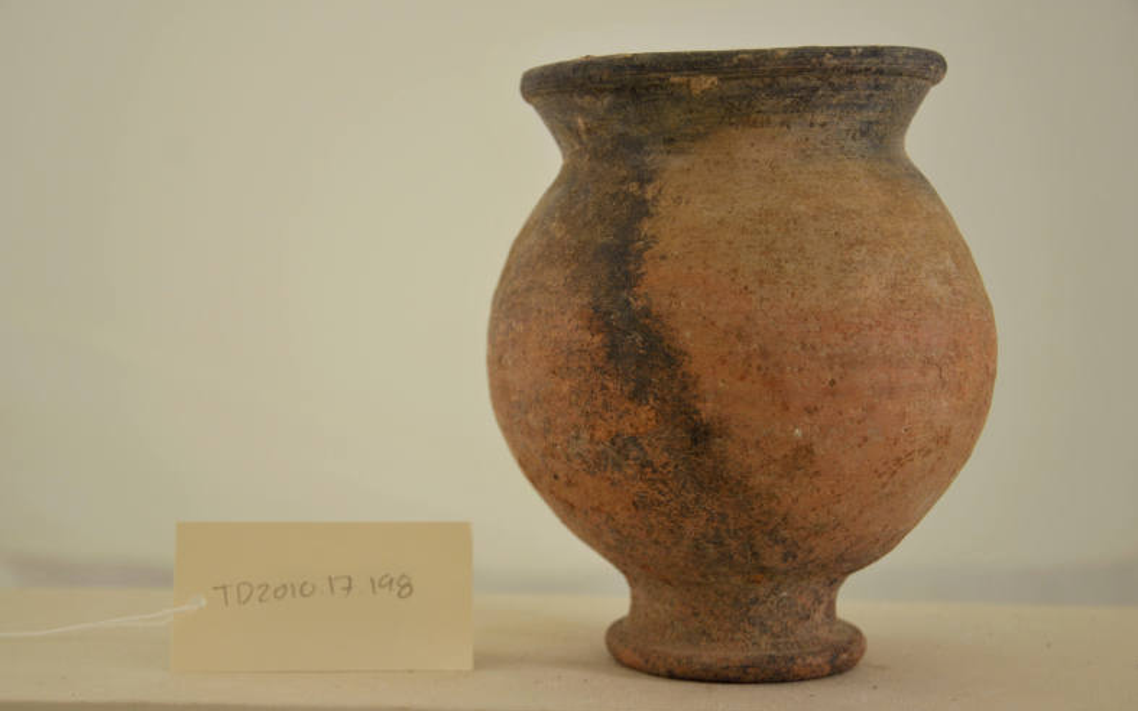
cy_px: 346
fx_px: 1830
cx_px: 567
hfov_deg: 34.5
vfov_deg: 22.0
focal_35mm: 59
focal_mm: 38
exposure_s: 1/60
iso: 200
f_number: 4.8
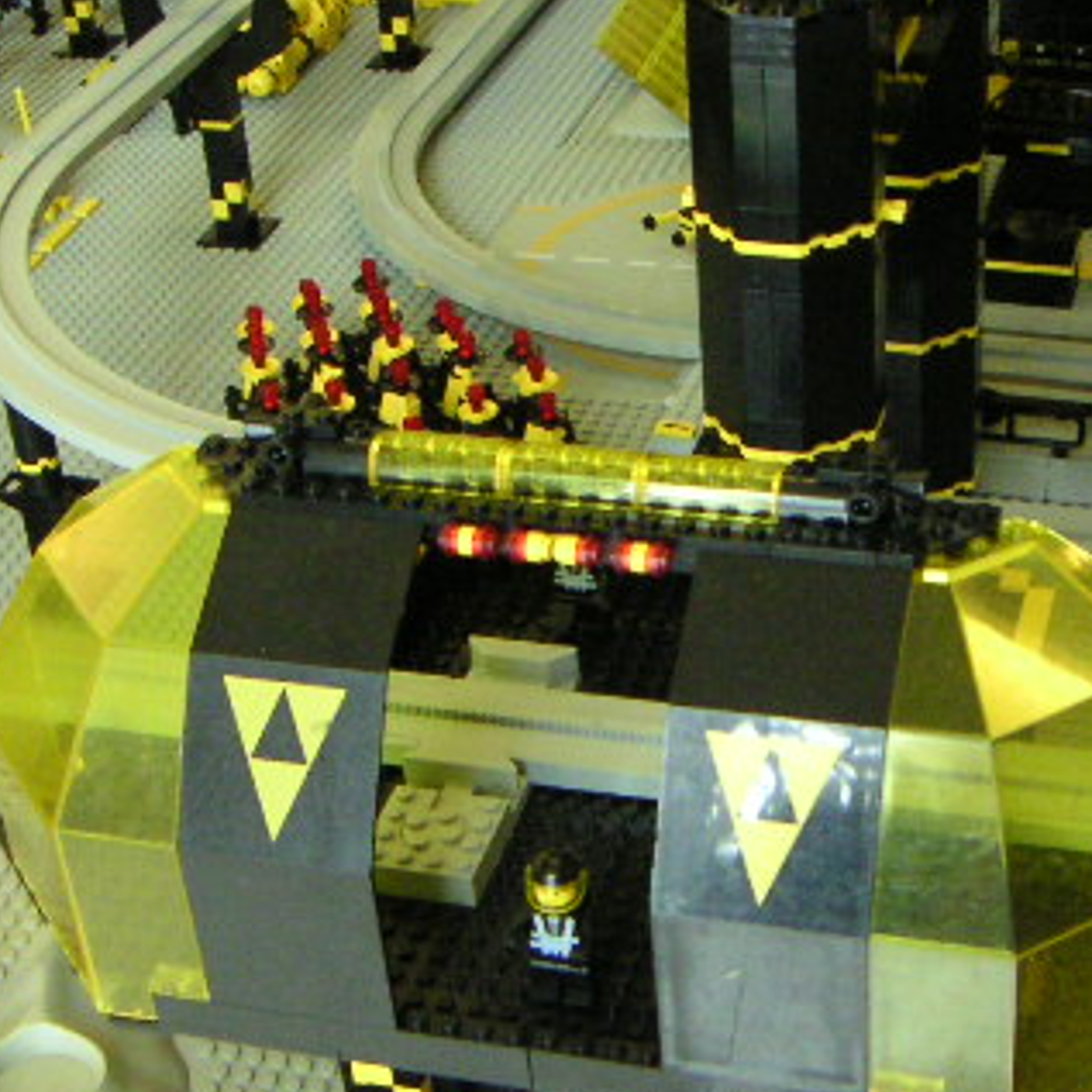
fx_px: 2356
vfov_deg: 26.1
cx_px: 637
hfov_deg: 26.1
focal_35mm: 66
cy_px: 620
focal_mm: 4.8
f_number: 2.8
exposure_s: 1/45
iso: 400
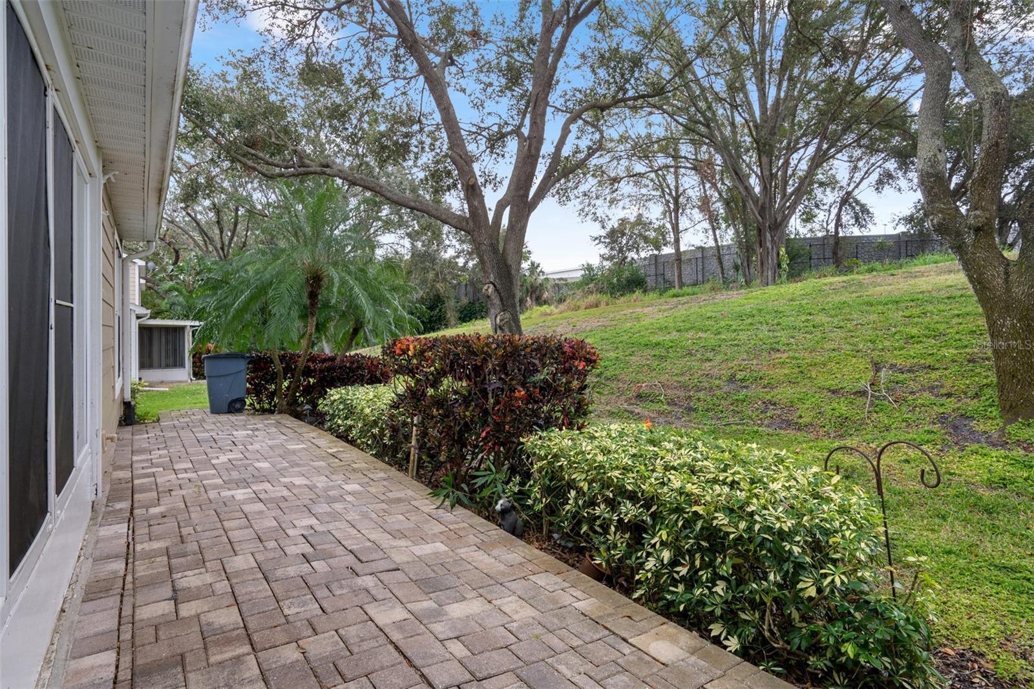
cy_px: 344
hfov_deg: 93.3
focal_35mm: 17
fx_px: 488
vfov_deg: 70.4
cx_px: 517
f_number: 8
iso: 320
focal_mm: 17
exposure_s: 1/2
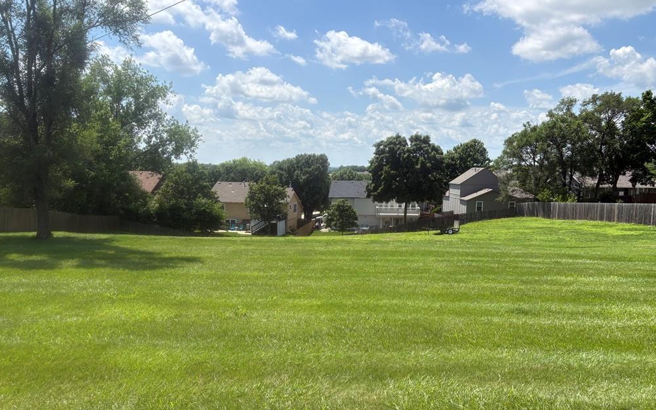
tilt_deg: -6.7
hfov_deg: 66.5
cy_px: 226
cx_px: 325
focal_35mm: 28
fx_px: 501
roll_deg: -0.2
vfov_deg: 44.5
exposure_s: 1/2747
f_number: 1.6
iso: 50
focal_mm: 5.96
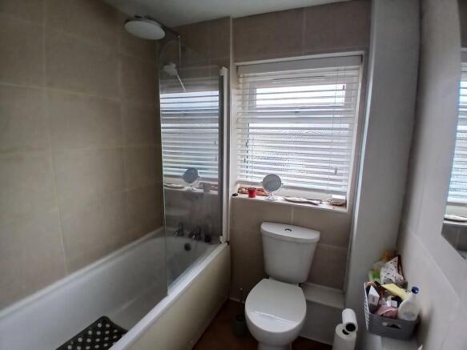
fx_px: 229
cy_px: 175
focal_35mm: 17
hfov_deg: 91.0
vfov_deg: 74.7
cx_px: 234
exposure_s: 1/50
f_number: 2.2
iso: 80
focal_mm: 1.4
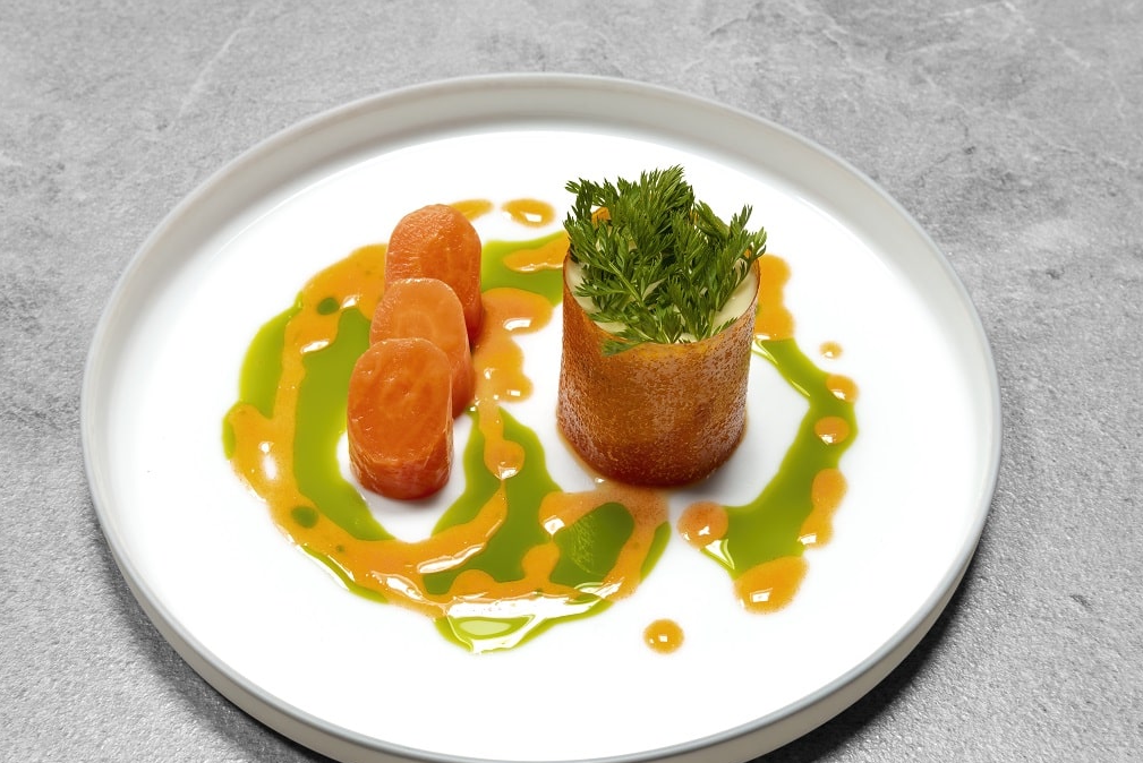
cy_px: 443
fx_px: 1811
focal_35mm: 57
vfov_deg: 23.8
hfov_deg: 35.0
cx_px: 537
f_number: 16
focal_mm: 48
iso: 200
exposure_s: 2.5
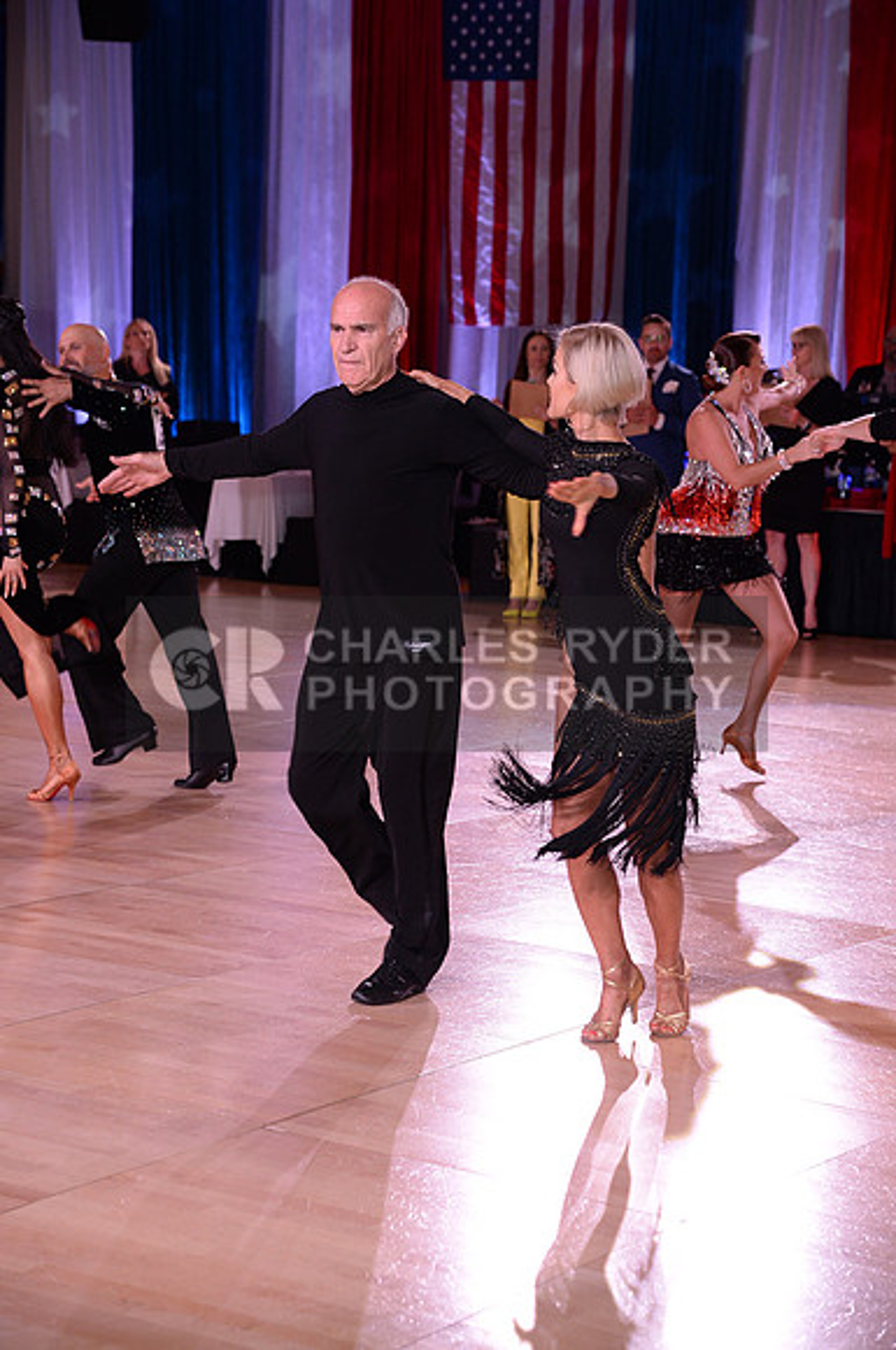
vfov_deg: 23.9
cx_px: 448
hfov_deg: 16.0
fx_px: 3183
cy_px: 675
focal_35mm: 85
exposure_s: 1/250
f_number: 5
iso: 1600
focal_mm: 85
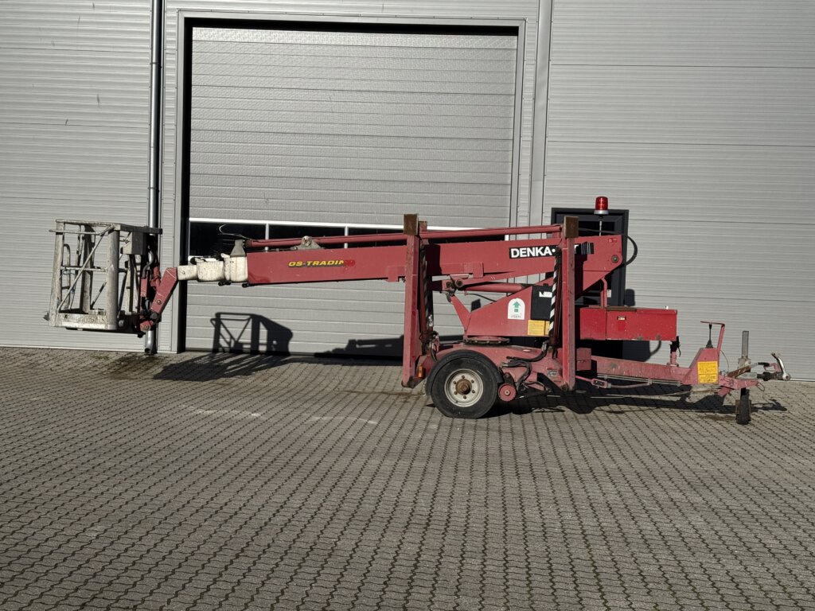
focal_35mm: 48
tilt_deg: -2.4
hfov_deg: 39.7
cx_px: 408
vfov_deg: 30.3
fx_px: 1130
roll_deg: -1.3
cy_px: 306
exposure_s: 1/12500
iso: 80
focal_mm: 6.76
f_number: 1.78
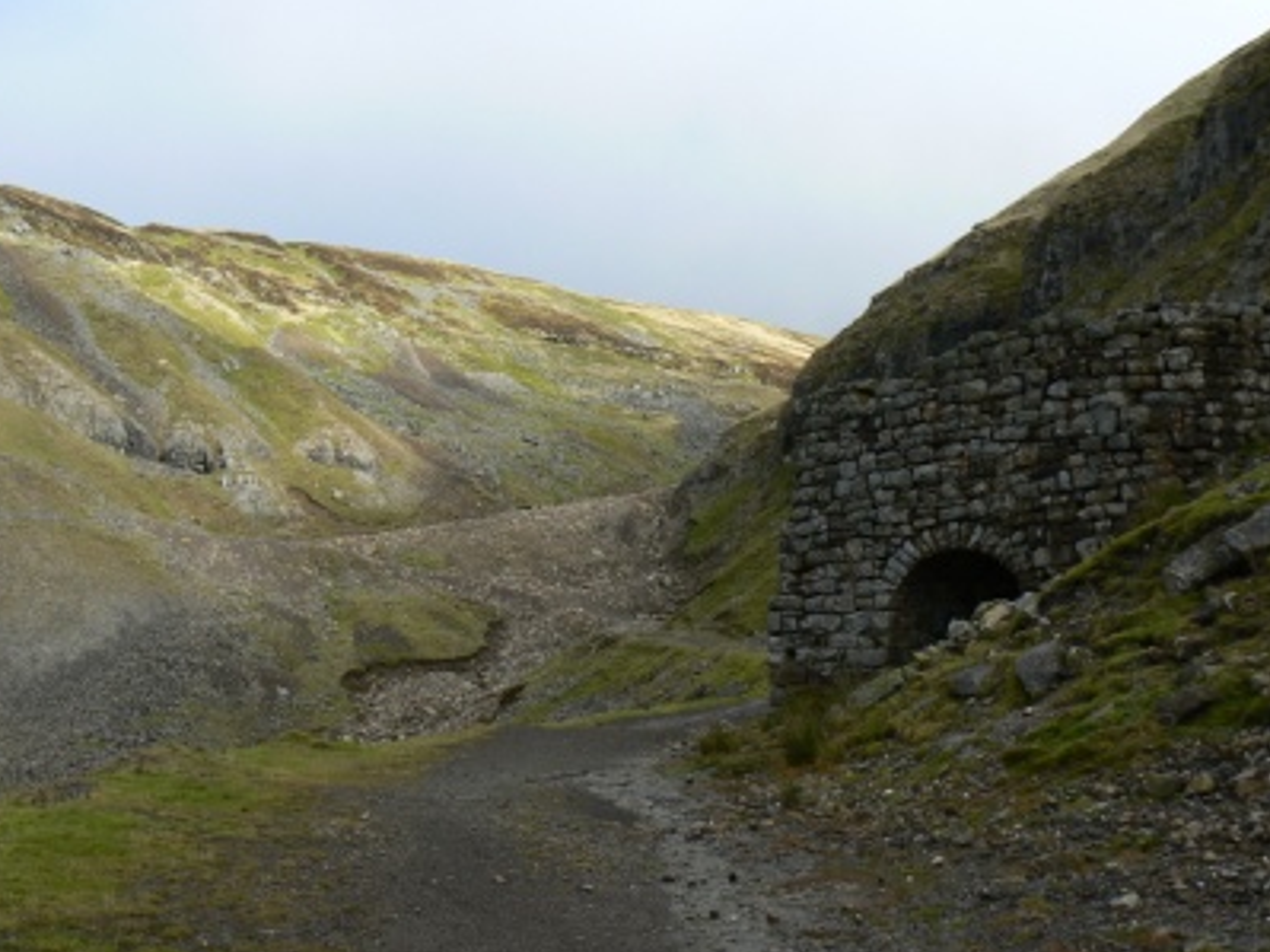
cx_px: 640
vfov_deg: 36.8
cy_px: 500
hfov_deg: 47.9
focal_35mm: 39
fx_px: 1430
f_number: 5.6
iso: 80
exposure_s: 1/250
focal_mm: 6
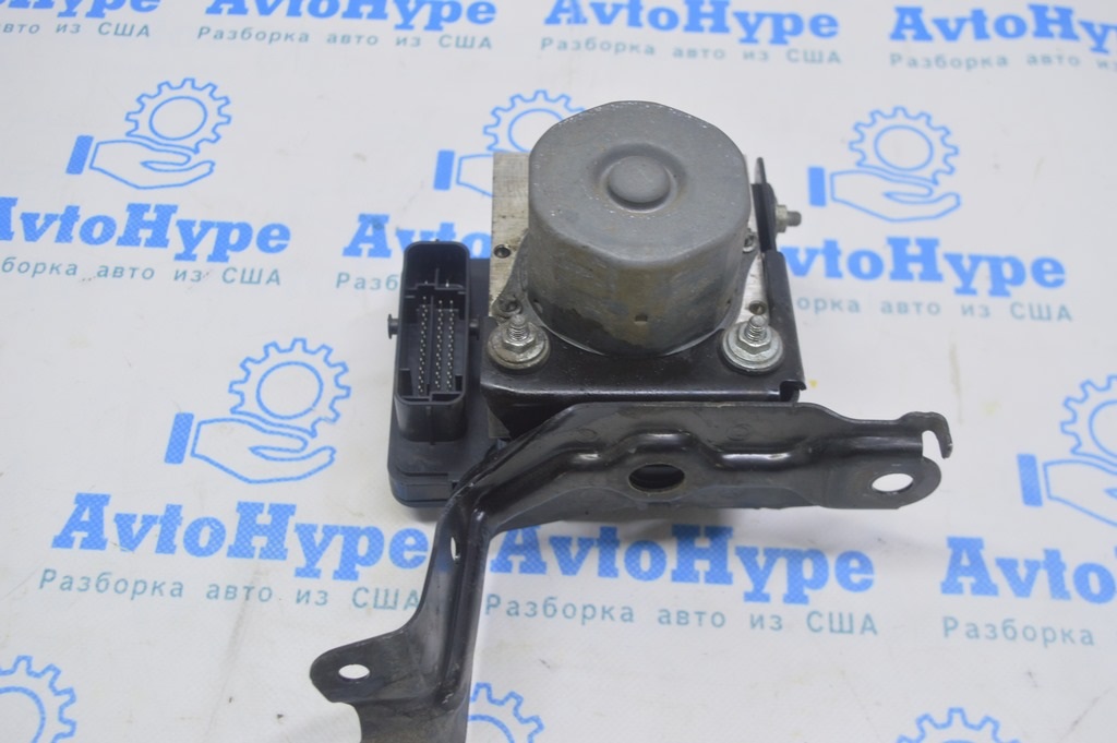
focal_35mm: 40
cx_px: 558
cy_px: 372
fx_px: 1256
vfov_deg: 33.0
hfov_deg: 48.0
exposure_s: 1/20
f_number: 5.6
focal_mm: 27
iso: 400
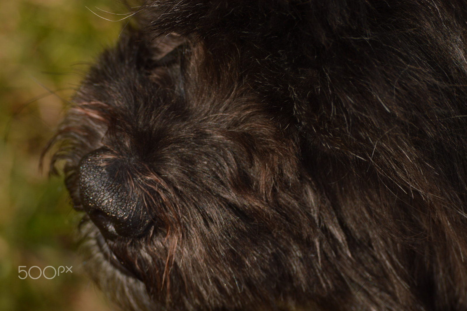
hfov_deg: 6.9
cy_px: 156
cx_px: 234
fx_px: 3888
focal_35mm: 300
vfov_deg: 4.6
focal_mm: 200
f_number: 9
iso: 100
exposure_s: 1/125
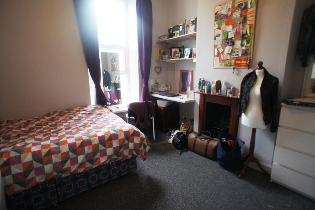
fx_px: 210
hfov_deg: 73.8
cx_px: 158
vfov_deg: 53.1
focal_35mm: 24
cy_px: 105
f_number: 2.8
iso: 500
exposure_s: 1/30
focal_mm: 16
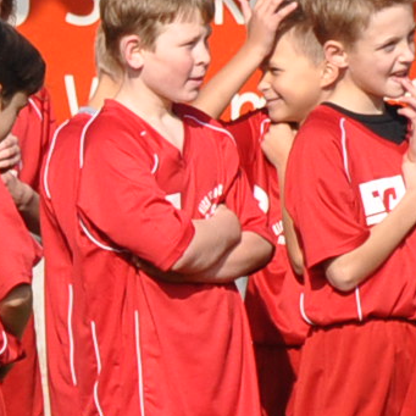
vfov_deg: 2.1
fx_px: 11421
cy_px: 495
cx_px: -124
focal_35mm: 840
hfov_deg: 2.1
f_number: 5.6
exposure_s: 1/1600
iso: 400
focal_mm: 70
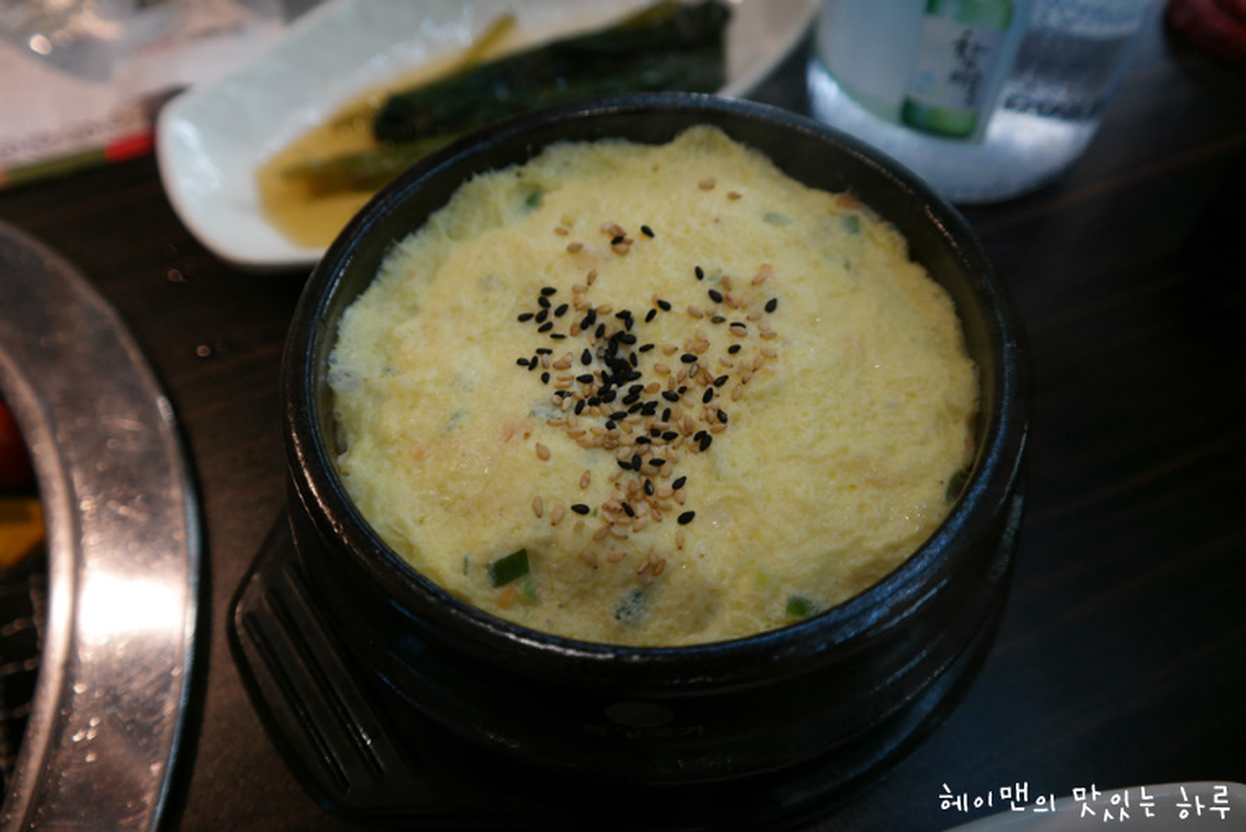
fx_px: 935
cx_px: 623
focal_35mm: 27
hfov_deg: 67.4
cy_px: 416
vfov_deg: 48.0
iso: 400
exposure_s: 1/40
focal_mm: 18
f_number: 3.5
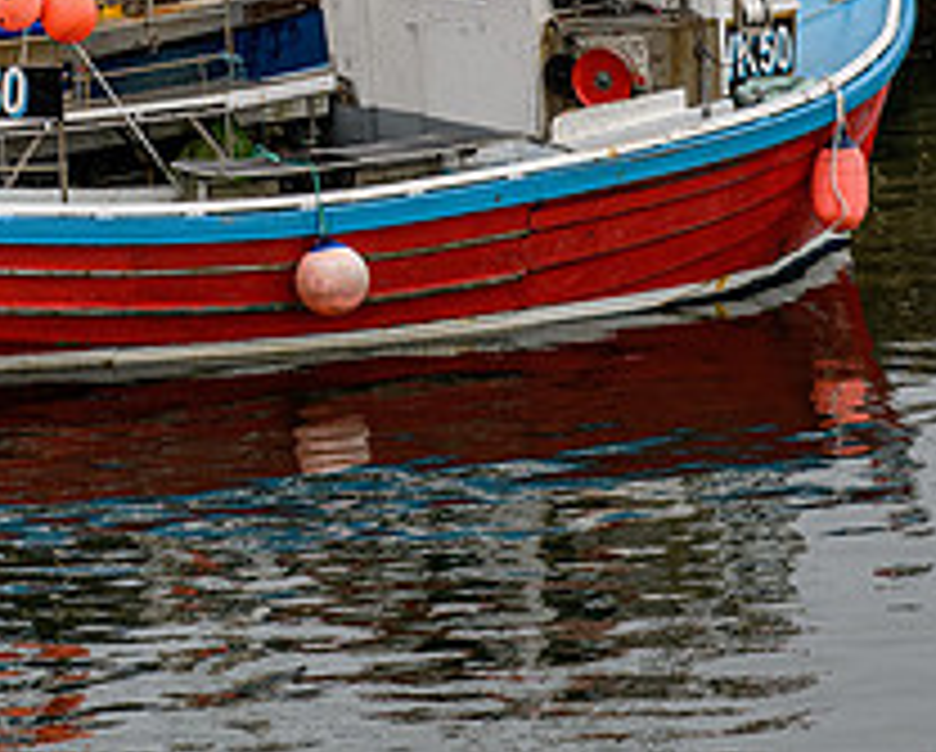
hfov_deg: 8.2
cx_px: -103
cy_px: -345
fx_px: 6519
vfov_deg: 6.5
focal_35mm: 235
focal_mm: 70
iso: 800
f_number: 10
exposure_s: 1/400
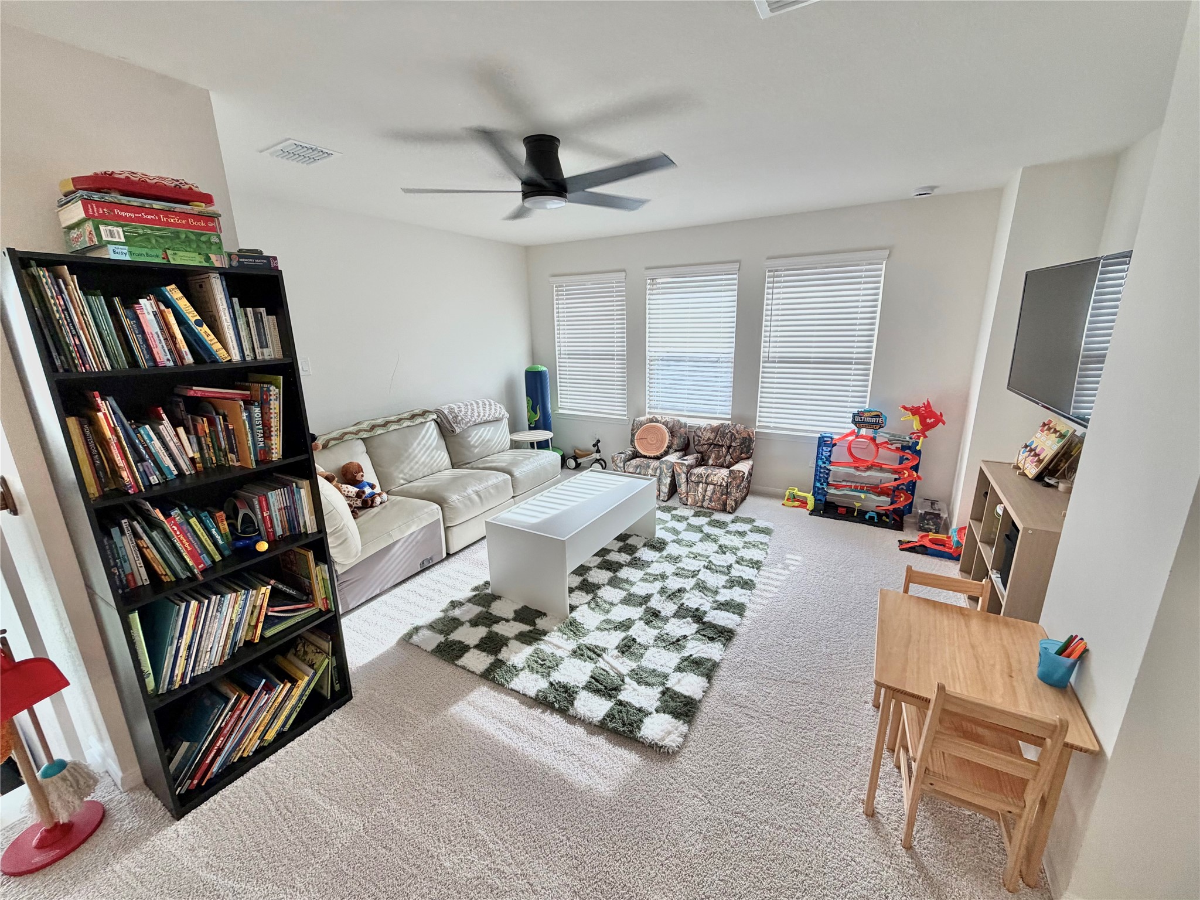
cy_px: 450
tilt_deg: -14.7
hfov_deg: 102.1
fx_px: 485
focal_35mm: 14
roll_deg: +2.1
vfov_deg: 85.7
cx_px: 600
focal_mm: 2.22
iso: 125
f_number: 2.2
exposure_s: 1/120
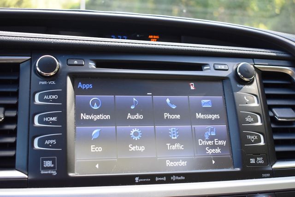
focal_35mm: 46
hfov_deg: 42.3
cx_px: 148
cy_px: 98
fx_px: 381
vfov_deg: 29.0
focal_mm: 31
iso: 800
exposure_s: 1/200
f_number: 4.2
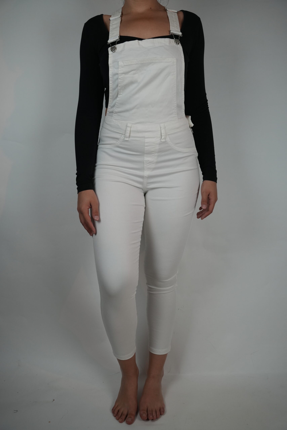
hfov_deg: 40.0
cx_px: 144
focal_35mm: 33
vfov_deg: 57.2
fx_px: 395
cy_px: 215
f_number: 4
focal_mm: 33
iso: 1250
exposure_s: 1/160
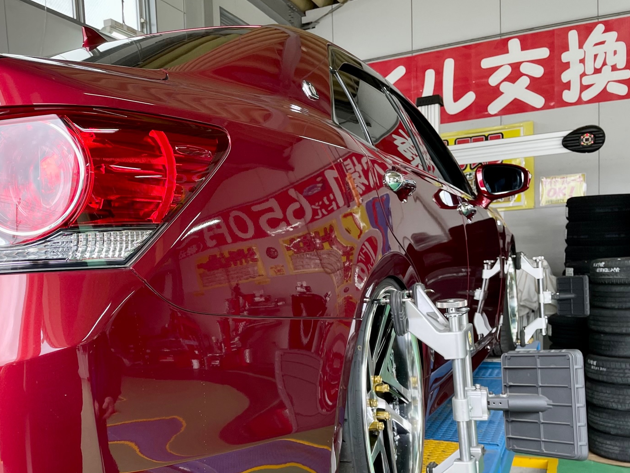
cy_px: 337
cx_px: 180
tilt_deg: -5.5
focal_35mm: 38
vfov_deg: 37.1
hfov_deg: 47.6
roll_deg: +3.8
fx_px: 692
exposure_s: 1/120
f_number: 1.6
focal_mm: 4.2
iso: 50
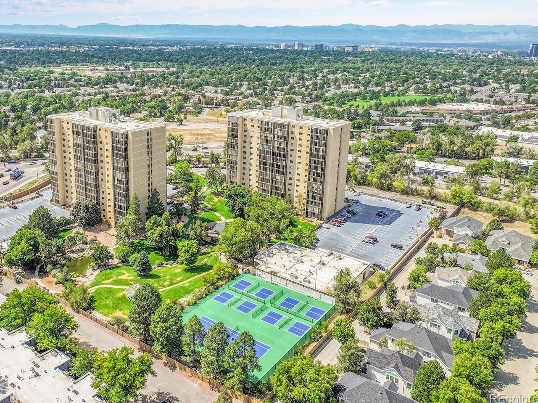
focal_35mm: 30
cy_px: 156
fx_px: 466
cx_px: 221
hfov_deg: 59.6
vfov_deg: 46.4
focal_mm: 12.29
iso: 160
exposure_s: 1/2500
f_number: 2.8
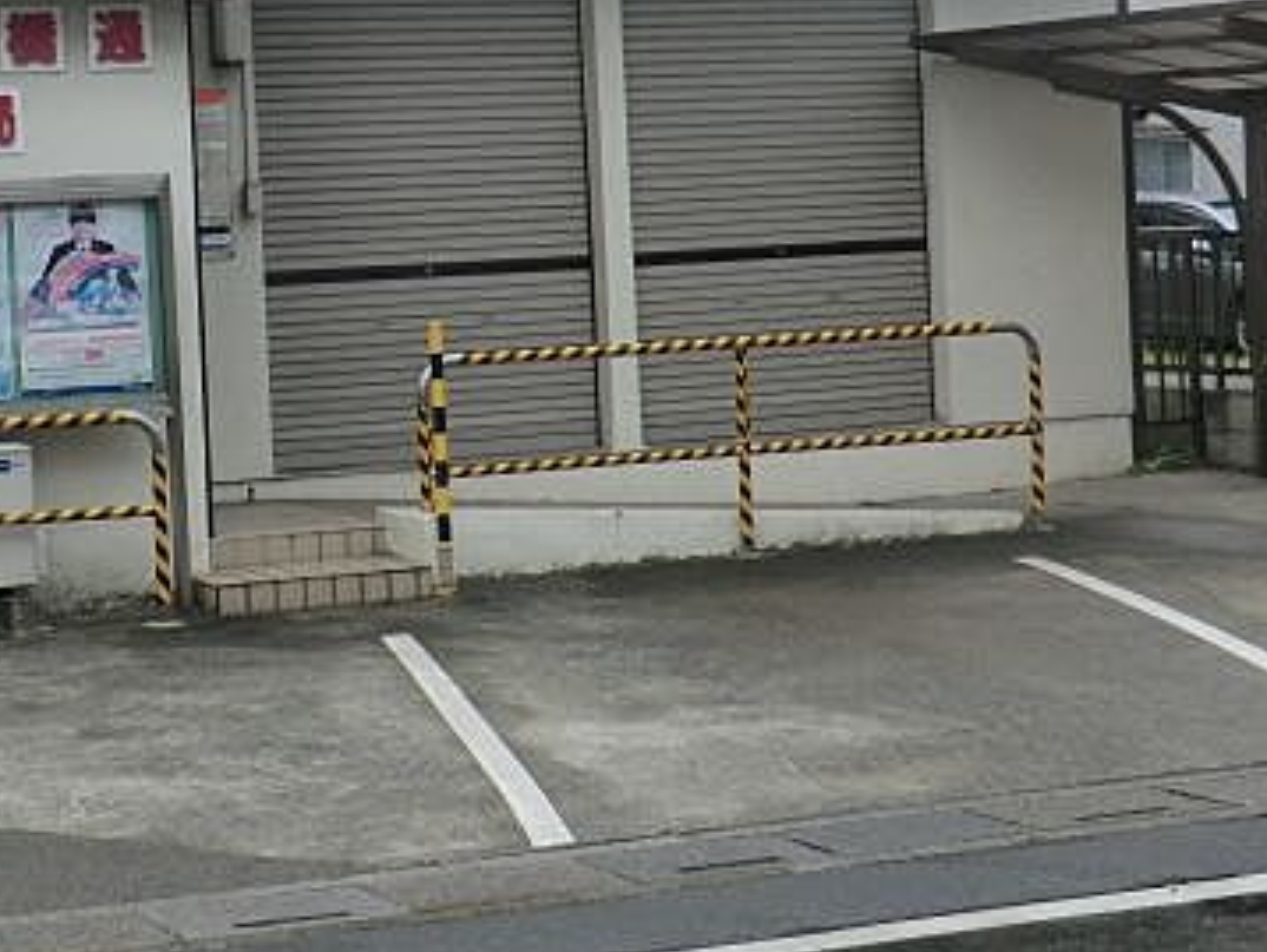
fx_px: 3077
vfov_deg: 17.4
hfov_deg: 22.9
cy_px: 195
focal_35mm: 84
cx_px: 255
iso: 80
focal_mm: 8.4
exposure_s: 1/640
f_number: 4
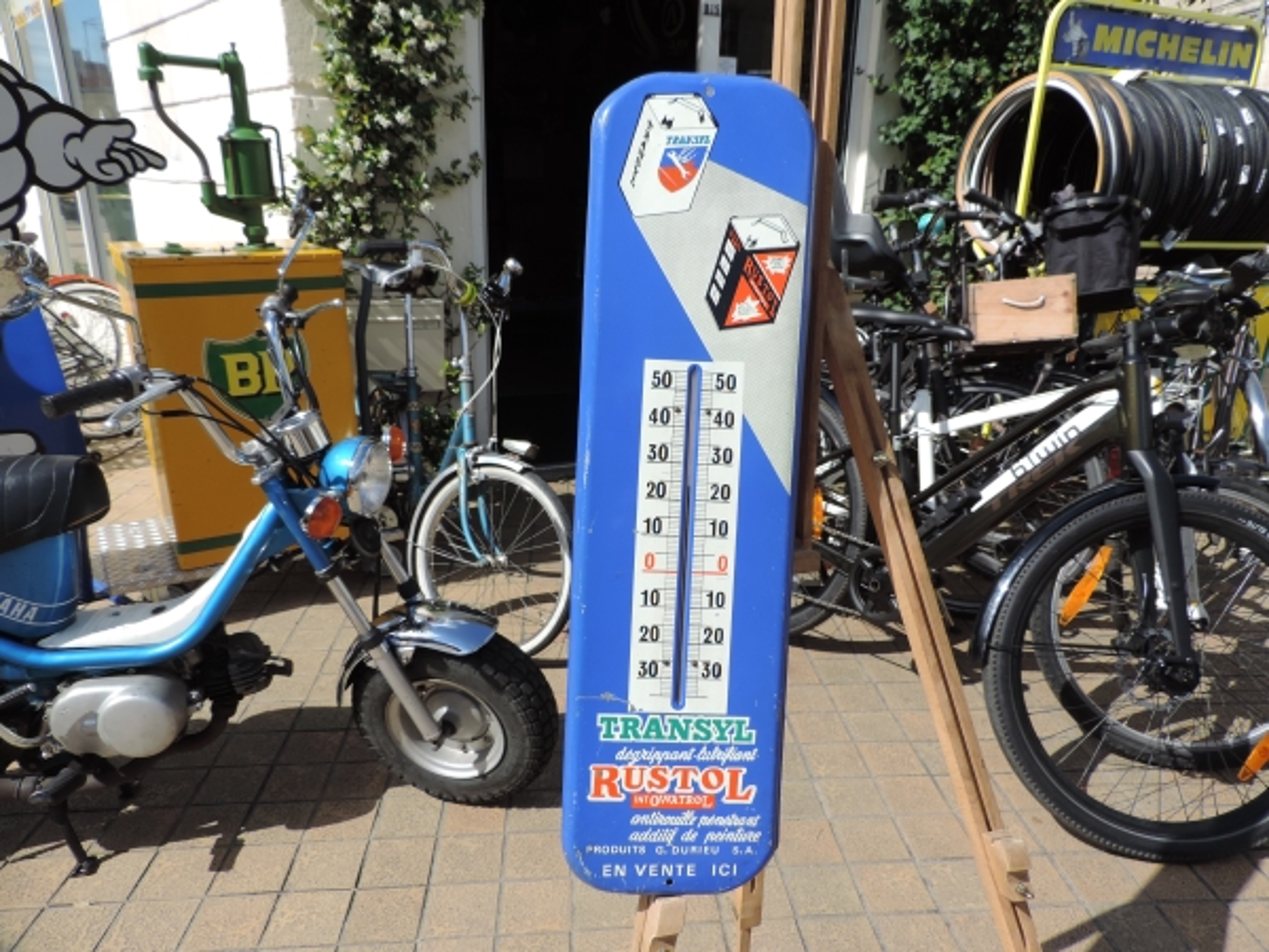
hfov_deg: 71.6
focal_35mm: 24
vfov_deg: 56.8
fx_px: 880
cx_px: 634
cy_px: 476
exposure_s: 1/1000
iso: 80
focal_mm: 4.3
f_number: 3
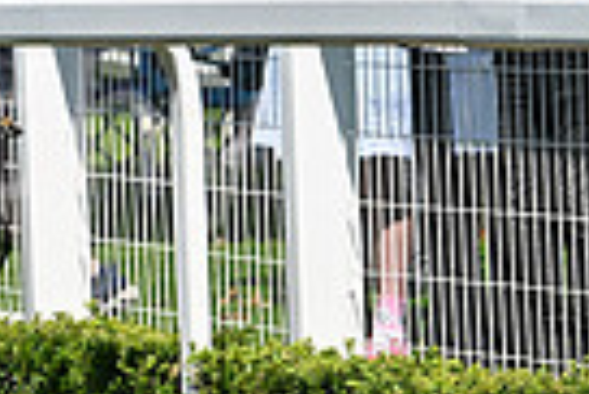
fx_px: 10793
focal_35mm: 659
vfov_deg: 2.1
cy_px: -76
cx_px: -282
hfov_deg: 3.1
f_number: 5.6
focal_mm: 155
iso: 400
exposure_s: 1/3200
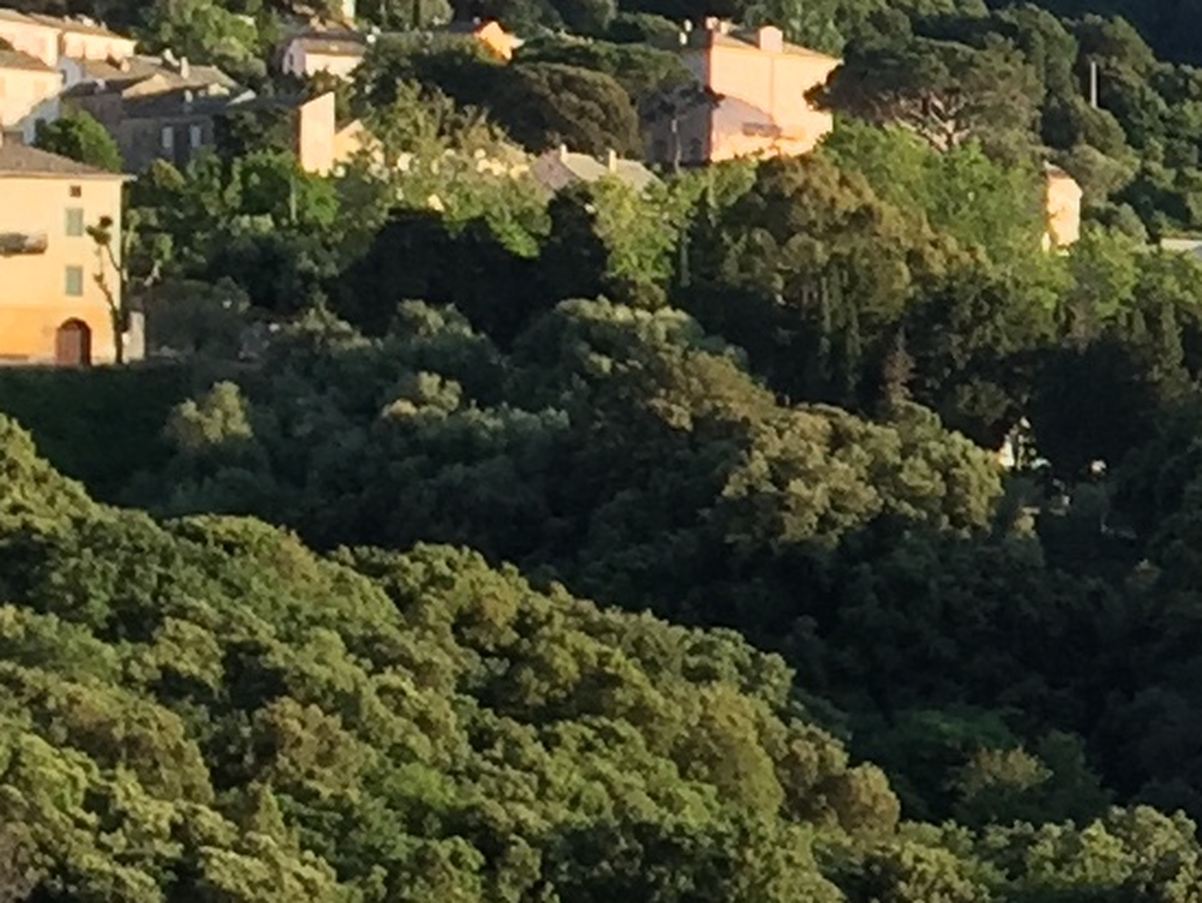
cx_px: 2496
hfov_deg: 10.5
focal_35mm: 172
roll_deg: -0.9
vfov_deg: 8.6
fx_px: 5975
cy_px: 575
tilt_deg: +0.7
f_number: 2.2
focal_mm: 4.15
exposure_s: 1/824
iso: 32
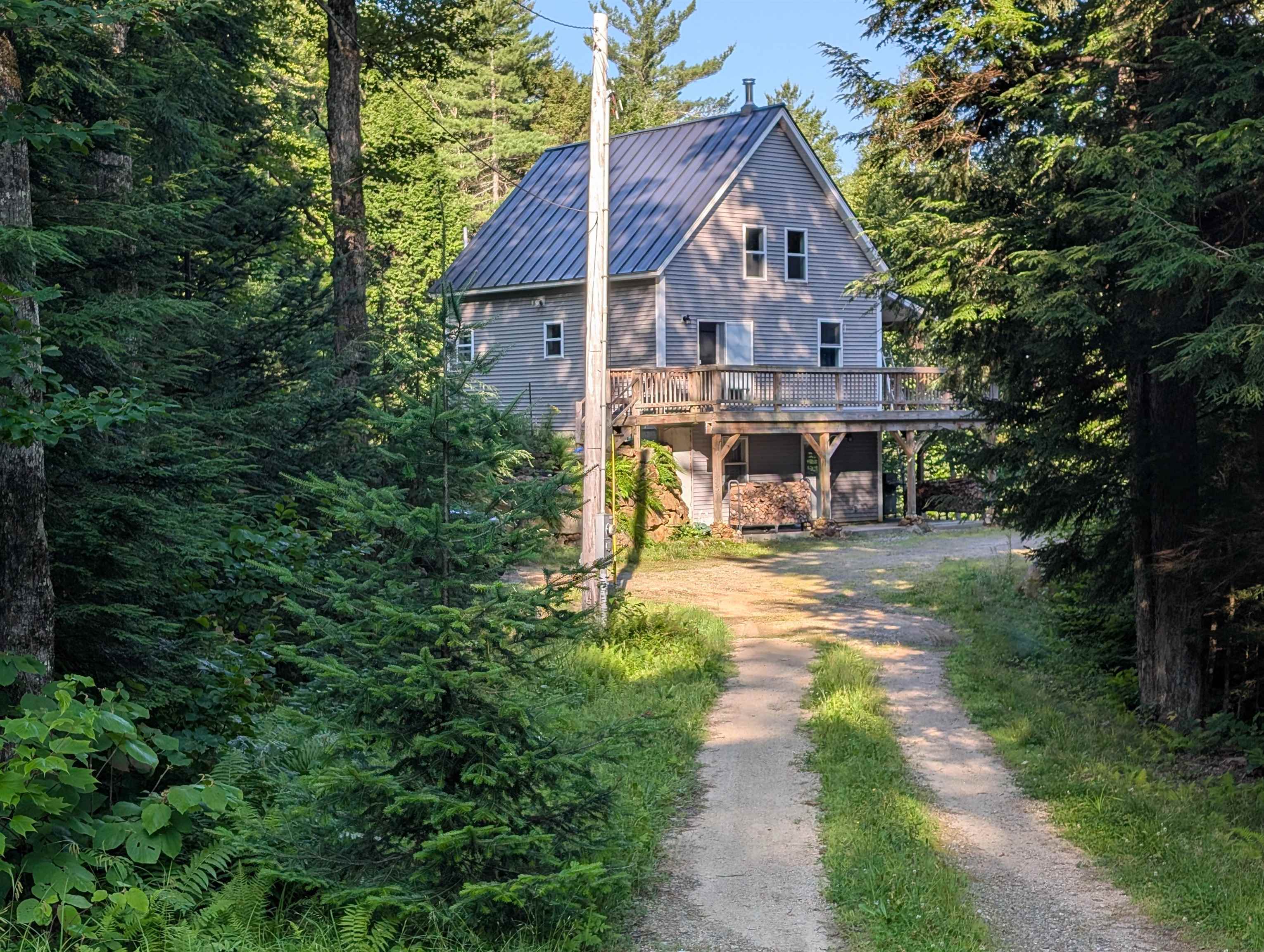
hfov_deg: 38.9
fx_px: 1792
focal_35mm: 49
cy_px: 476
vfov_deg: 29.7
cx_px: 632
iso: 20
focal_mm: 6.9
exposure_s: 1/513
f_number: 1.68
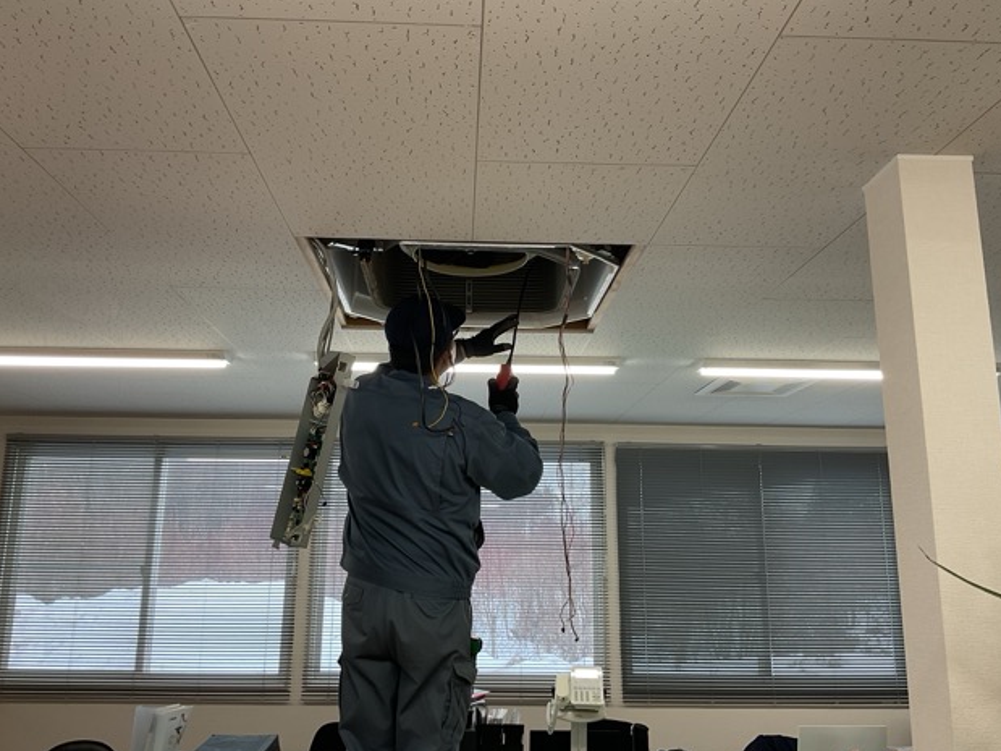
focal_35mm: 30
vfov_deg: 46.8
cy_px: 369
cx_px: 492
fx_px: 867
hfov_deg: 60.0
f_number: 1.8
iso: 50
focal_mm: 3
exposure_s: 1/100
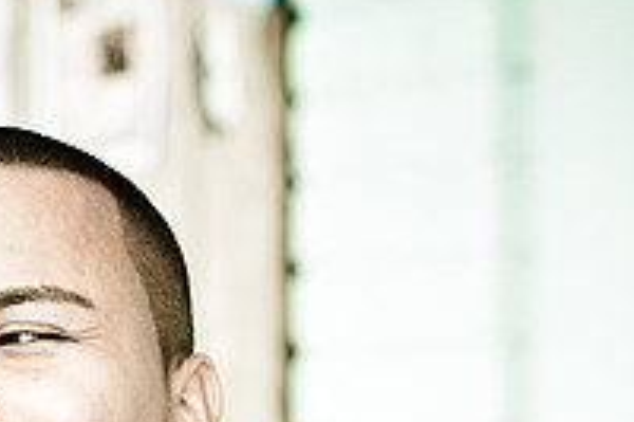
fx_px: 5349
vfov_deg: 4.5
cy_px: 516
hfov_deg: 6.8
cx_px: -38
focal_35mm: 304
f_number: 2.8
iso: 200
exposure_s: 1/250
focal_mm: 70
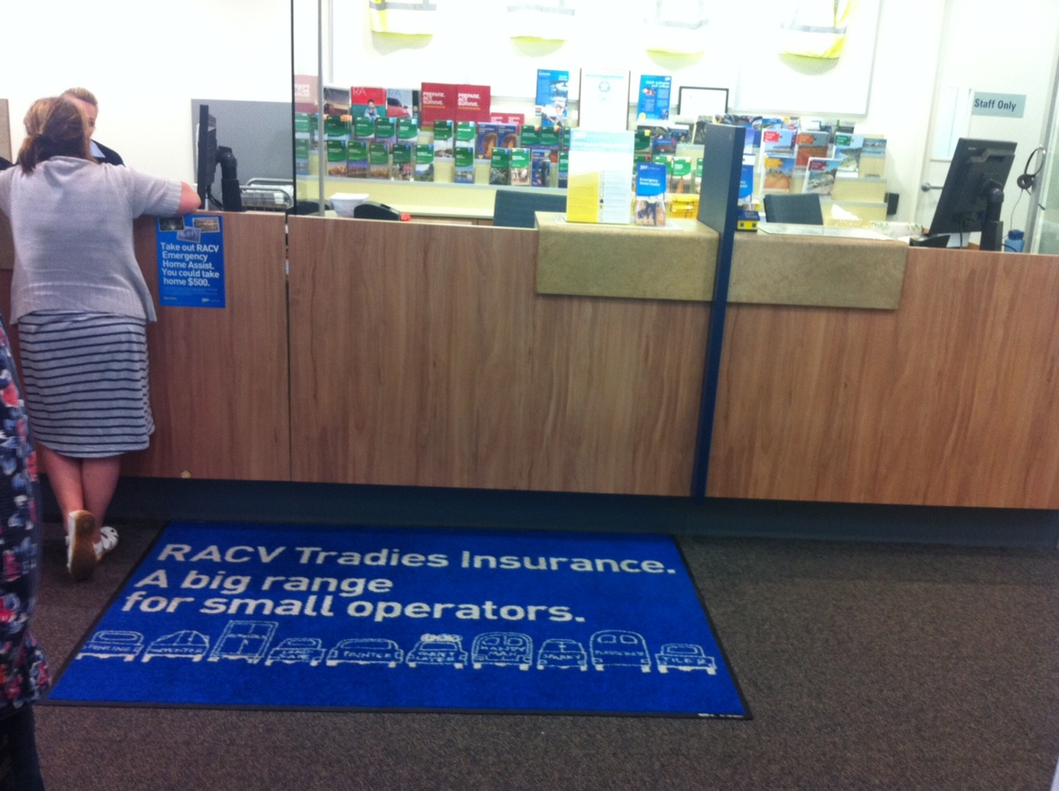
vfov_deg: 40.6
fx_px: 1069
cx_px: 530
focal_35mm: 35
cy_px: 396
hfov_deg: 52.7
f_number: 2.8
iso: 125
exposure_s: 1/15
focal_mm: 3.85
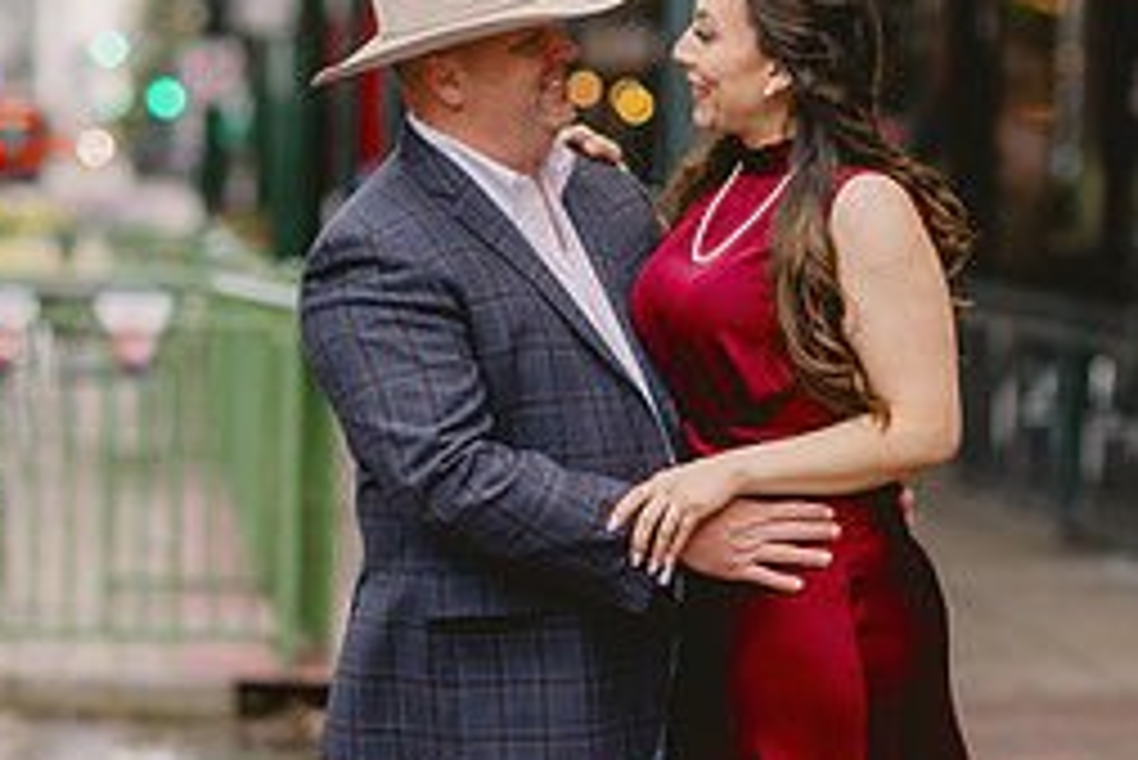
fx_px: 4776
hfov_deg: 13.6
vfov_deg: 9.1
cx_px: 607
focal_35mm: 151
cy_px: 540
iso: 400
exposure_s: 1/1000
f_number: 2
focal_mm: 85
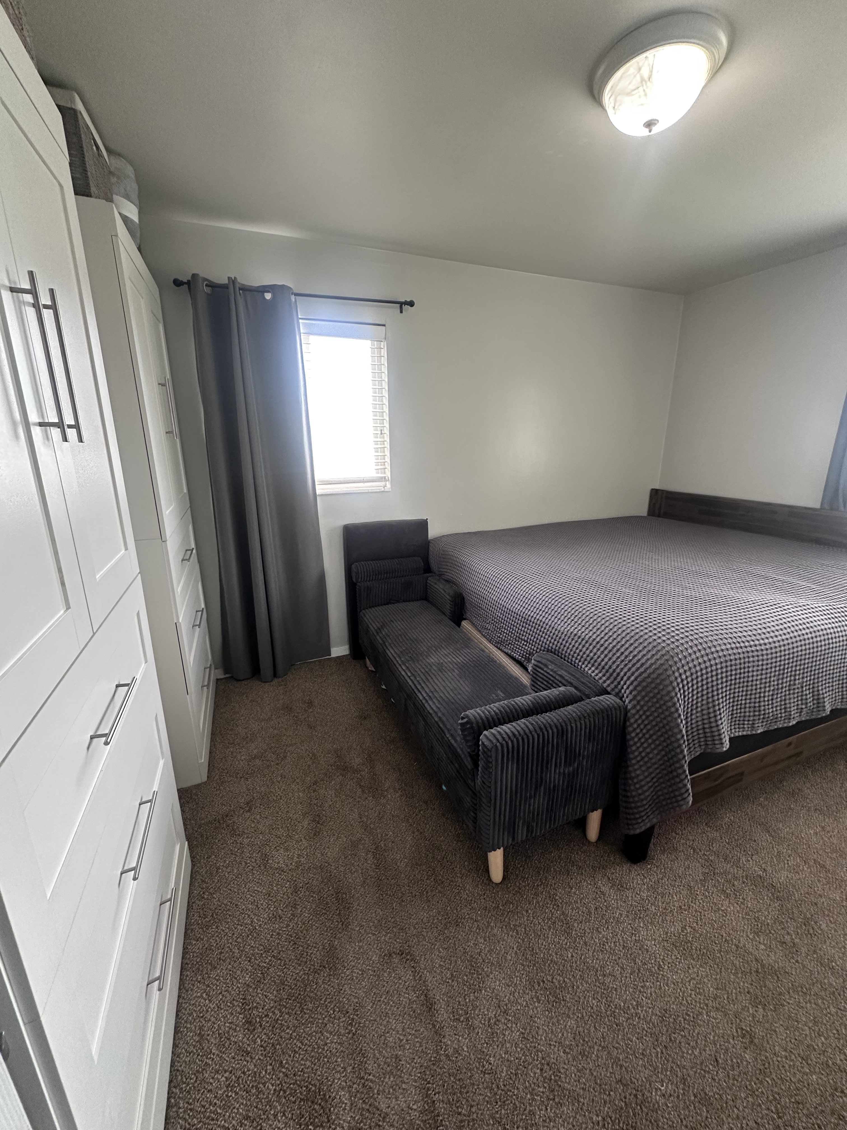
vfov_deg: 102.1
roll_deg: +0.3
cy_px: 565
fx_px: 457
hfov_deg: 85.7
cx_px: 424
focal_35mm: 14
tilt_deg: -15.3
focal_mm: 2.22
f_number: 2.2
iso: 250
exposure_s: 1/60
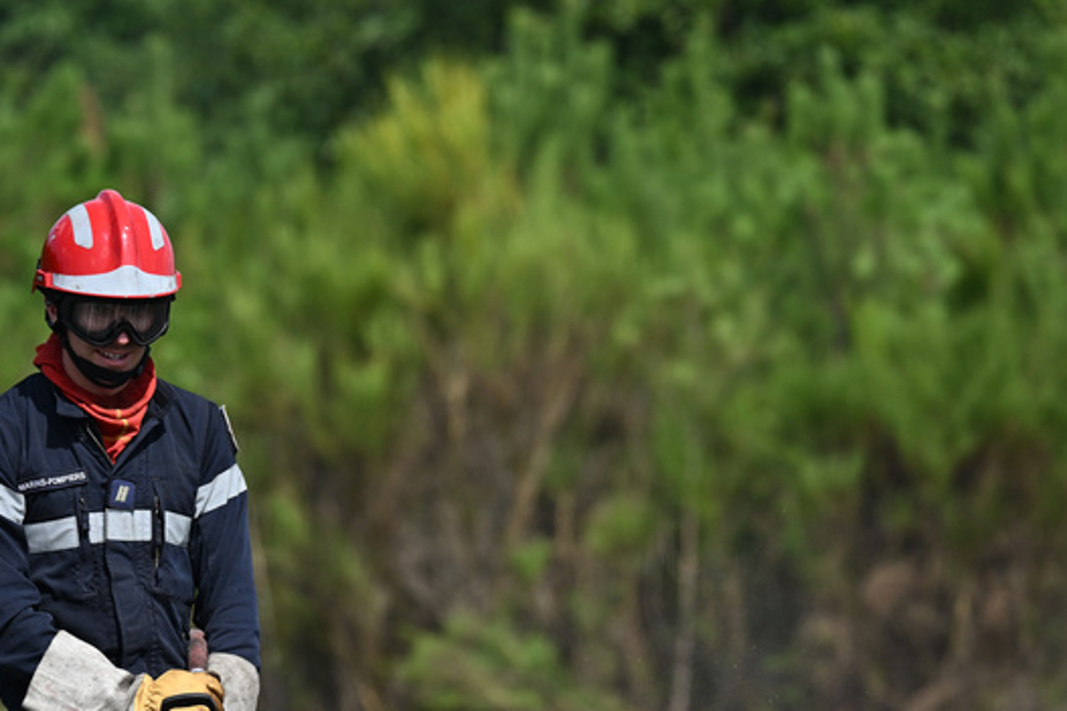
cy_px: 652
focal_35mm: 602
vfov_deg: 2.3
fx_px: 17836
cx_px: 247
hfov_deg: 3.4
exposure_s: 1/1600
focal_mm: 310
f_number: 6.3
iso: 320
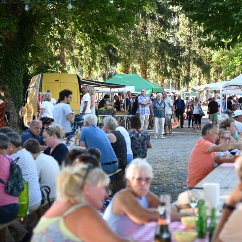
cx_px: 163
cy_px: 121
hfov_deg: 15.9
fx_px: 862
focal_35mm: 109
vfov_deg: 16.0
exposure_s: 1/200
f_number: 4
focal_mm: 85
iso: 500
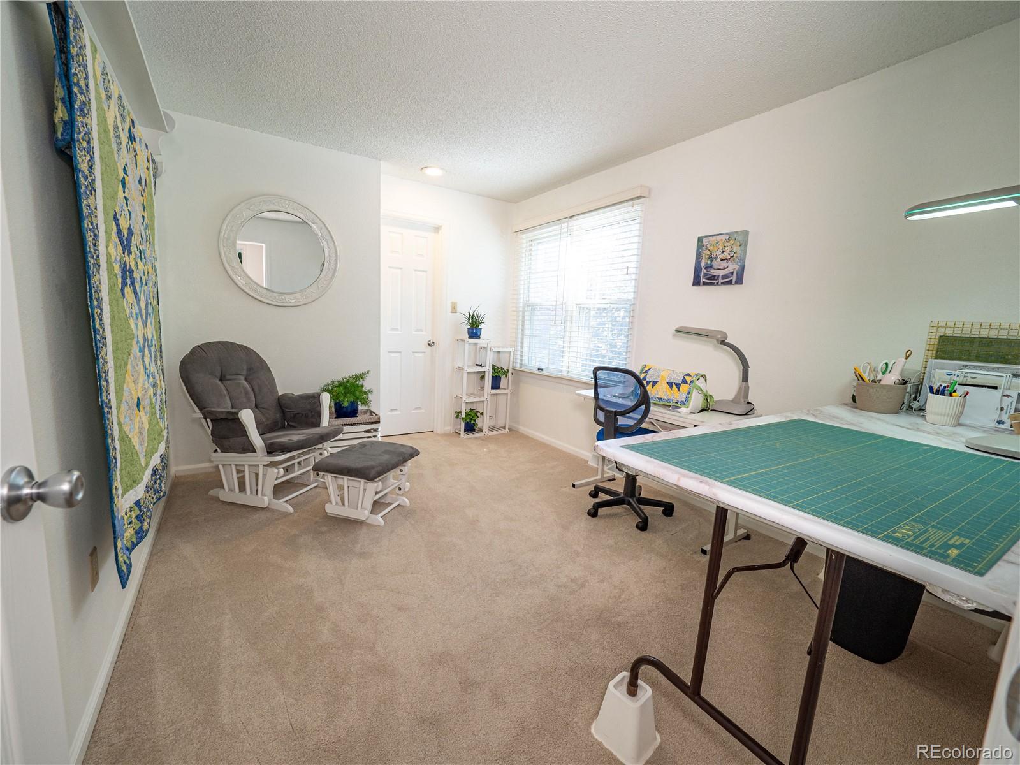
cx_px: 510
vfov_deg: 85.7
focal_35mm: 14
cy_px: 382
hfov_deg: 102.1
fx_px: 413
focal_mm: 7
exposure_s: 1/25
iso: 200
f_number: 4.5
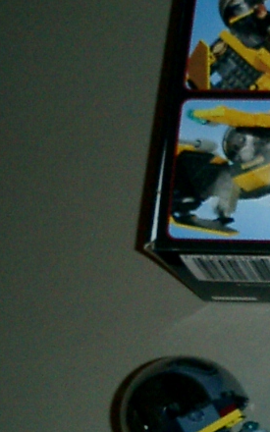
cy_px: 312
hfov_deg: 10.6
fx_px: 1307
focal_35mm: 111
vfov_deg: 18.7
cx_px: 580
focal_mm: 7.5
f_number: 3.2
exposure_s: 1/30
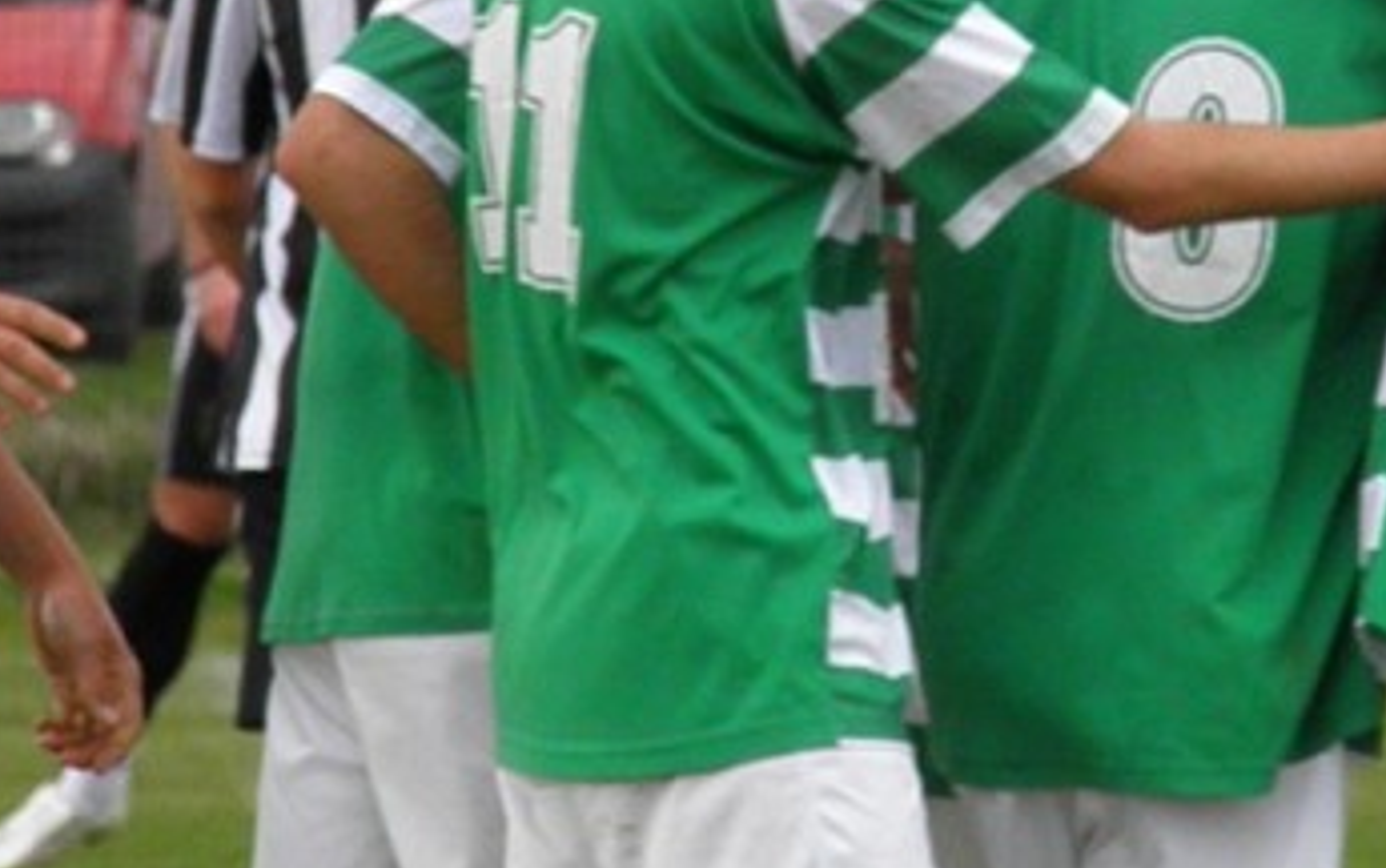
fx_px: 31820
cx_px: 940
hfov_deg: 2.5
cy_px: -86
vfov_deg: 1.6
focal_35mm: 842
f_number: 5.7
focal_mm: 74.5
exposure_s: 1/320
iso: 500
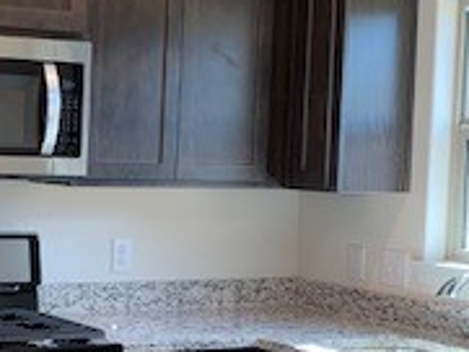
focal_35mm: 92
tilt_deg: -2.5
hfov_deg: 20.7
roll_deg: -1.5
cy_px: 233
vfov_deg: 16.0
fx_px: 1247
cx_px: 18
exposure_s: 1/60
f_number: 1.8
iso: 50
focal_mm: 4.25
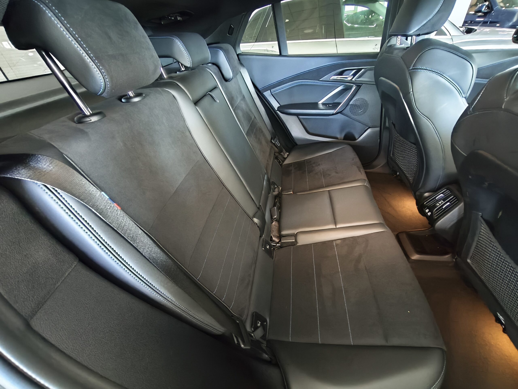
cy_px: 194
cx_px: 259
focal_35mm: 15
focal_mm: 1.91
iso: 2500
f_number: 2.2
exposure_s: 1/11.1
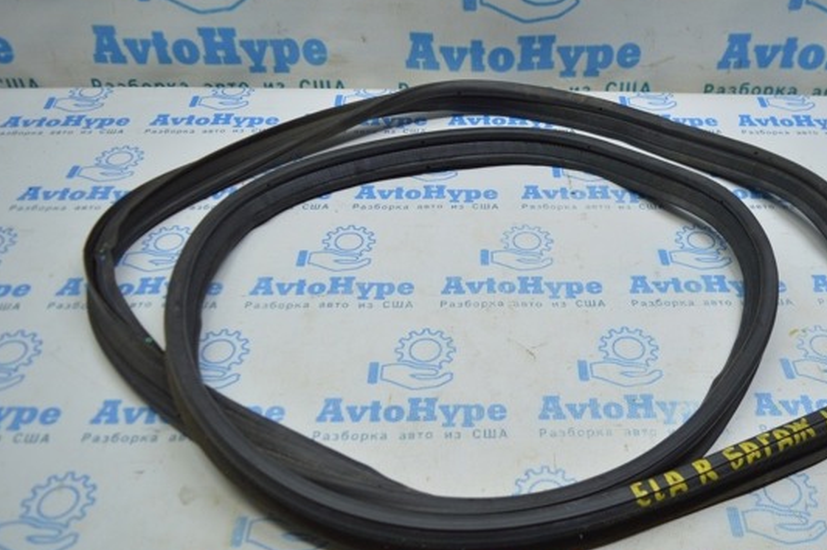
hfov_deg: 52.9
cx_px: 490
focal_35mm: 36
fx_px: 826
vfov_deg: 36.8
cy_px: 282
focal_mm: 20
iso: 400
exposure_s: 1/100
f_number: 3.5
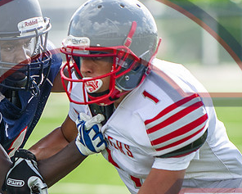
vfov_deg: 2.4
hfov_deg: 3.1
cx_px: 17
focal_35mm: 634
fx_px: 4542
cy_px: 132
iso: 200
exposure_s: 1/1000
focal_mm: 200
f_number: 2.8
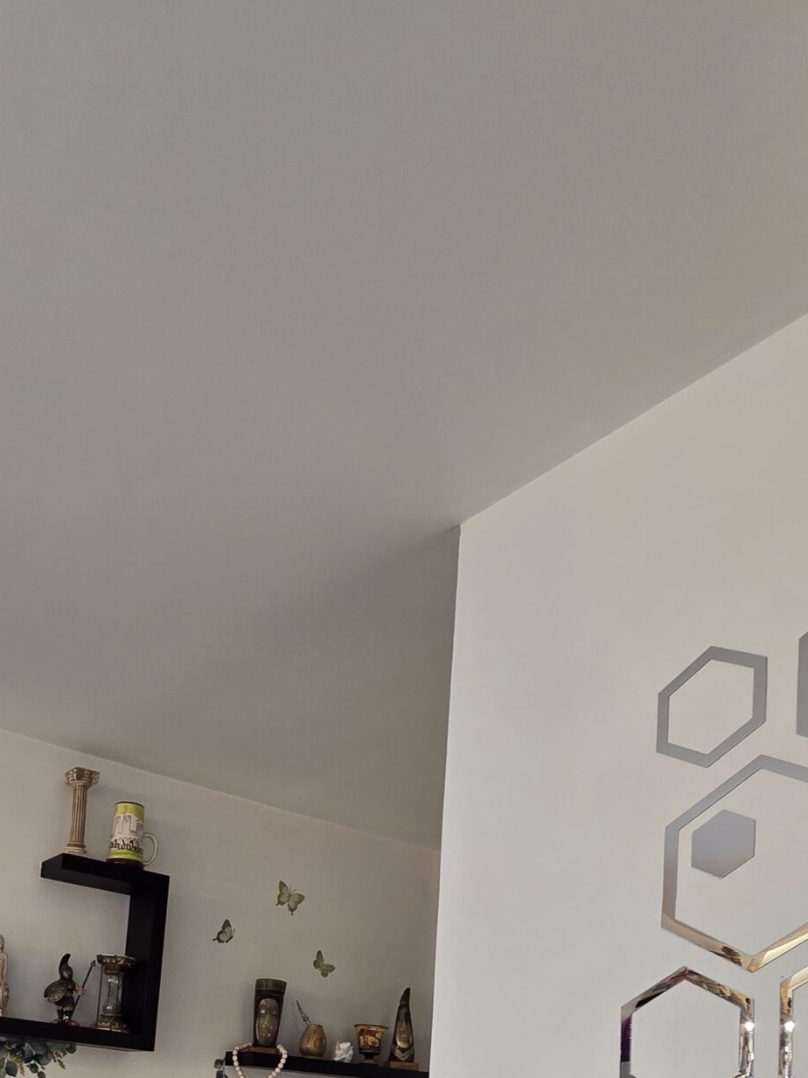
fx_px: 841
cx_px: 185
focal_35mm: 27
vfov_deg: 53.5
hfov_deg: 48.9
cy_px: 1043
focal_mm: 2.2
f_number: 2.2
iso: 160
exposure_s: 1/50
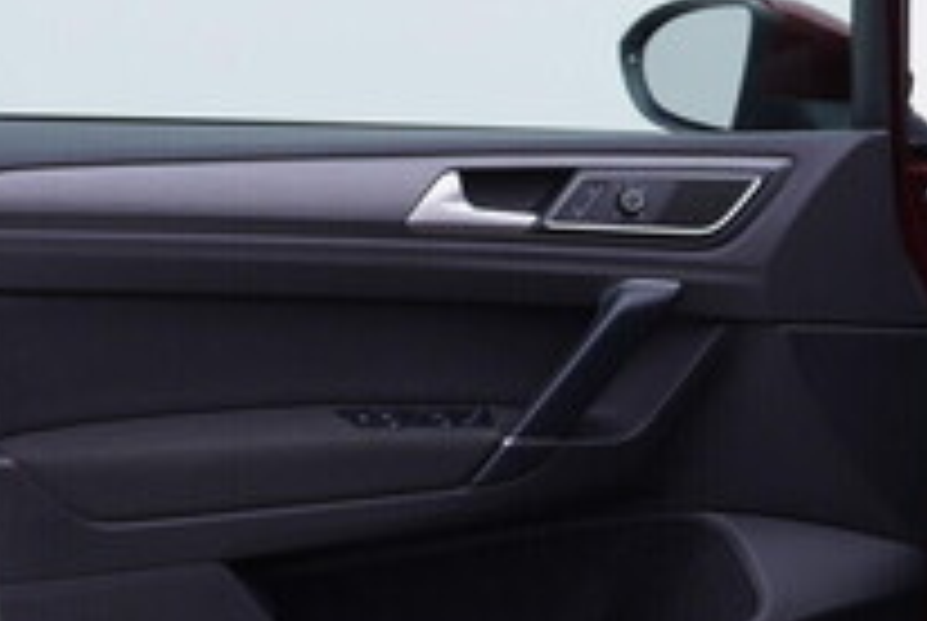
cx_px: 342
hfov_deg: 21.2
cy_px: 232
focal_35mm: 96
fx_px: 2476
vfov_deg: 14.3
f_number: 3.5
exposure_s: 1/60
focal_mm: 24
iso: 125
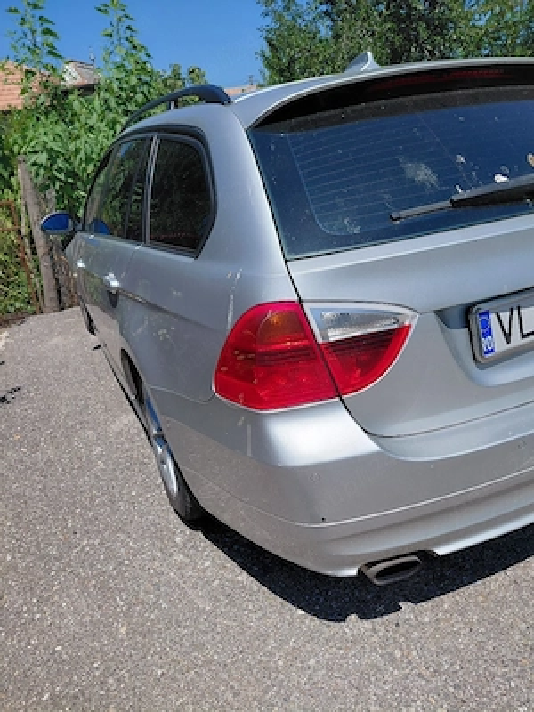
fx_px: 514
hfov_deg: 54.9
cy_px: 356
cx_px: 267
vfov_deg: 69.4
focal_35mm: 25
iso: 50
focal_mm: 4.69
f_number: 1.8
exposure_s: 1/5000
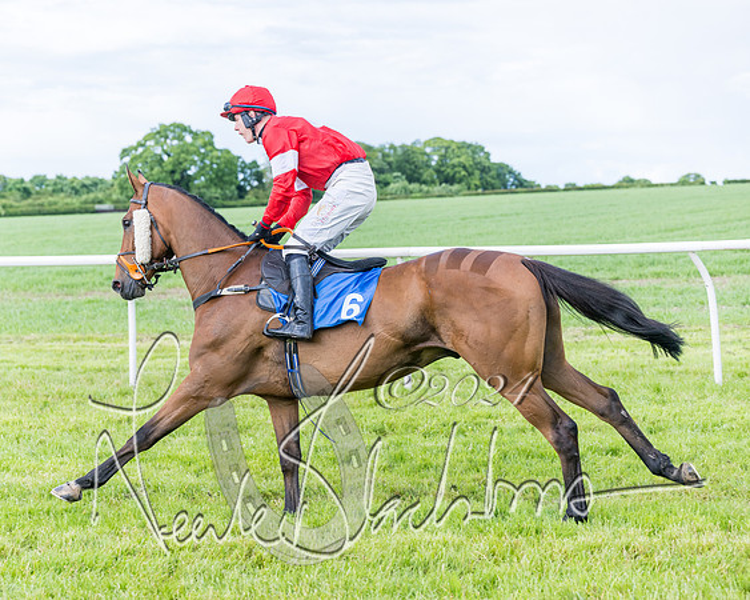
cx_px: 336
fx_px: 1750
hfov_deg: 24.2
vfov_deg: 19.4
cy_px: 300
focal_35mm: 79
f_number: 4
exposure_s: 1/2000
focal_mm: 70
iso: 400
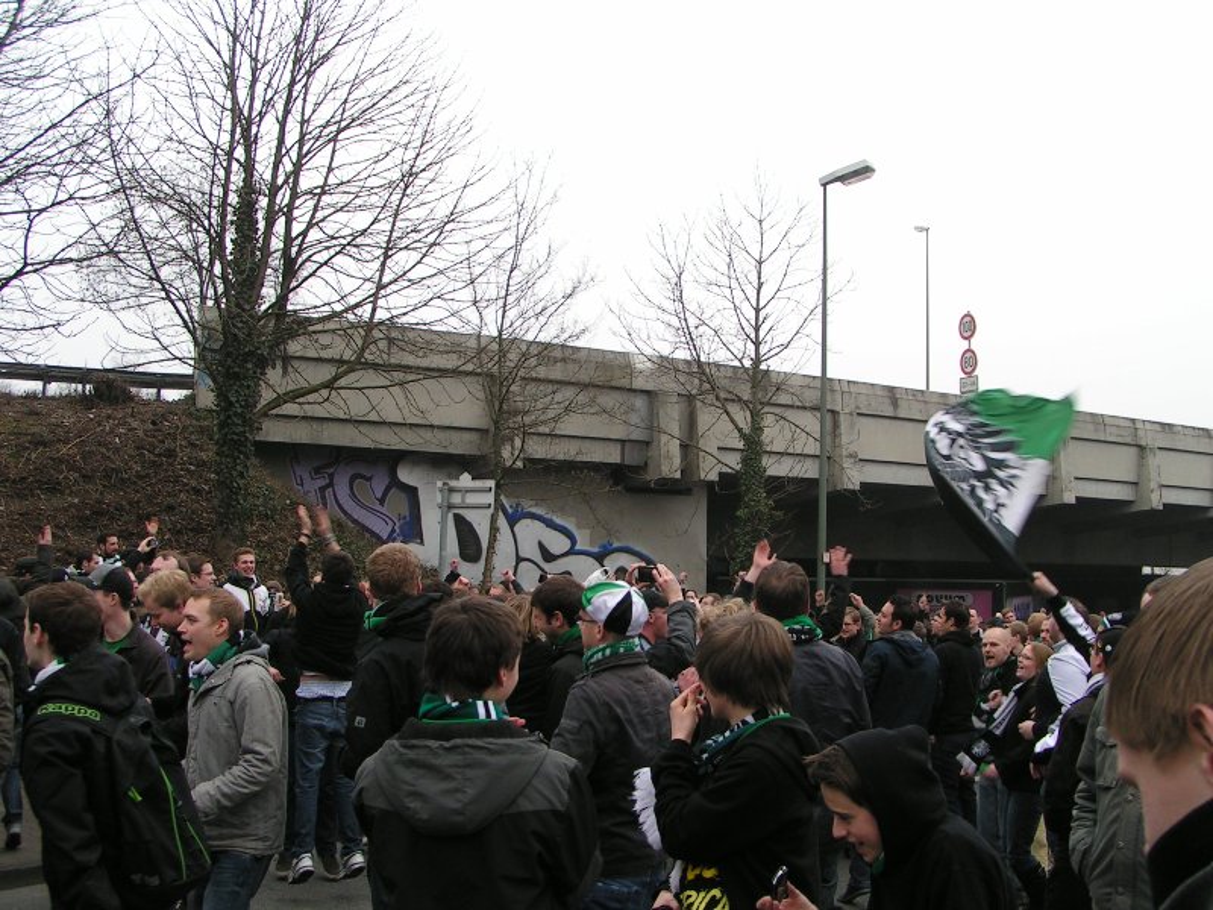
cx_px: 606
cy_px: 455
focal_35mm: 38
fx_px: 1332
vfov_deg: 37.7
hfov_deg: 49.0
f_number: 5.6
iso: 50
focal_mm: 5.8
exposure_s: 1/100
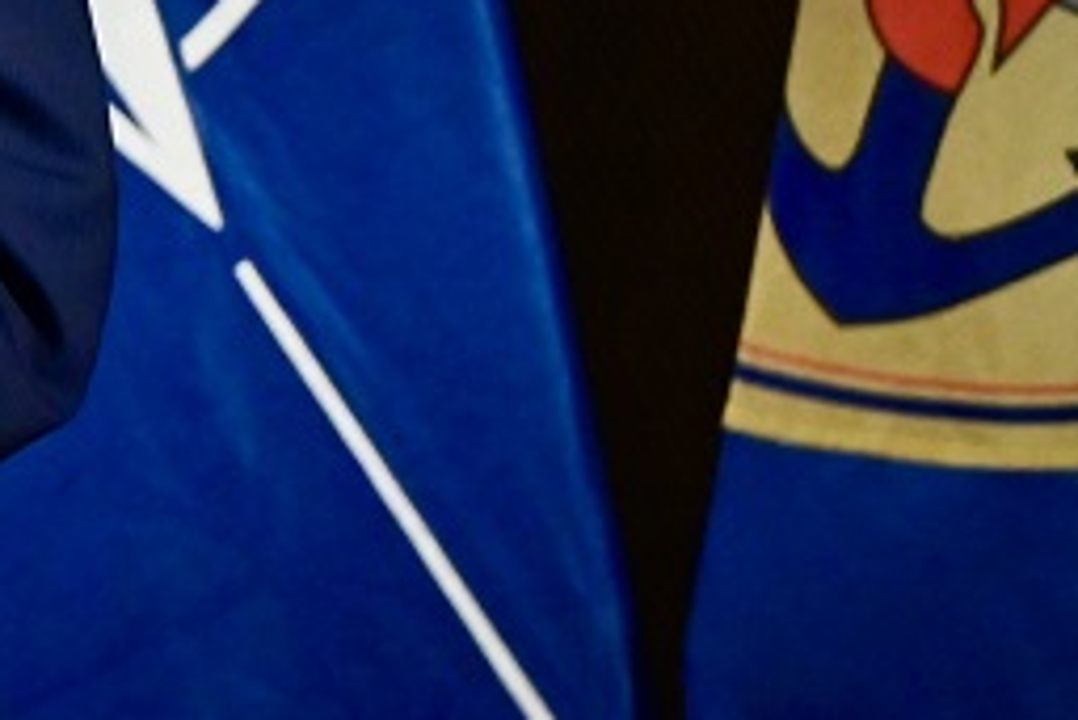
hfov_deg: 1.8
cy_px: -442
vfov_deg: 1.2
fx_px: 35113
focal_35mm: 1172
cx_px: -1255
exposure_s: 1/800
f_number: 2.8
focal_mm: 200
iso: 3200
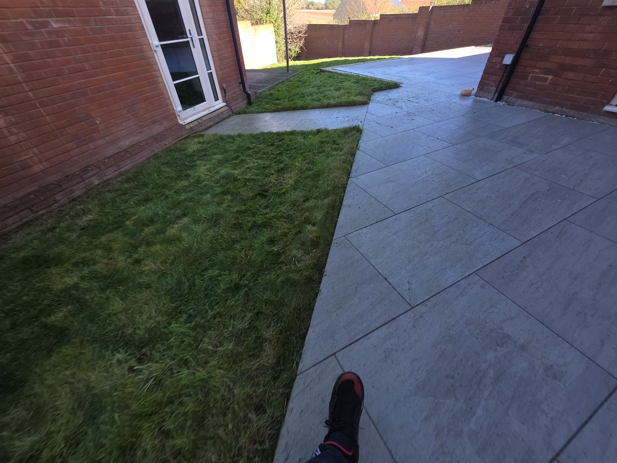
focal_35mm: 13
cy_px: 232
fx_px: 232
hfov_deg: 106.2
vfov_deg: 89.9
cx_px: 308
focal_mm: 2.2
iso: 20
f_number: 1.9
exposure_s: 1/155
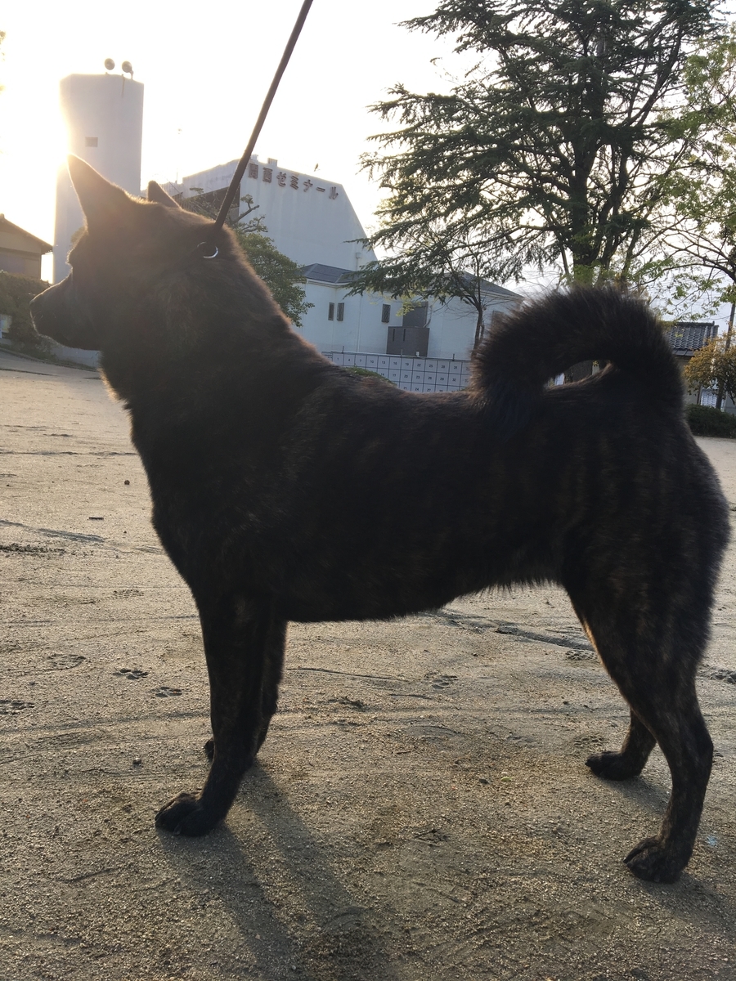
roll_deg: -3.7
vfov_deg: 61.7
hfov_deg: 48.2
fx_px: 822
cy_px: 490
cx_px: 368
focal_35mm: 29
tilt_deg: -7.9
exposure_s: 1/267
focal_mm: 4.15
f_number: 2.2
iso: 25
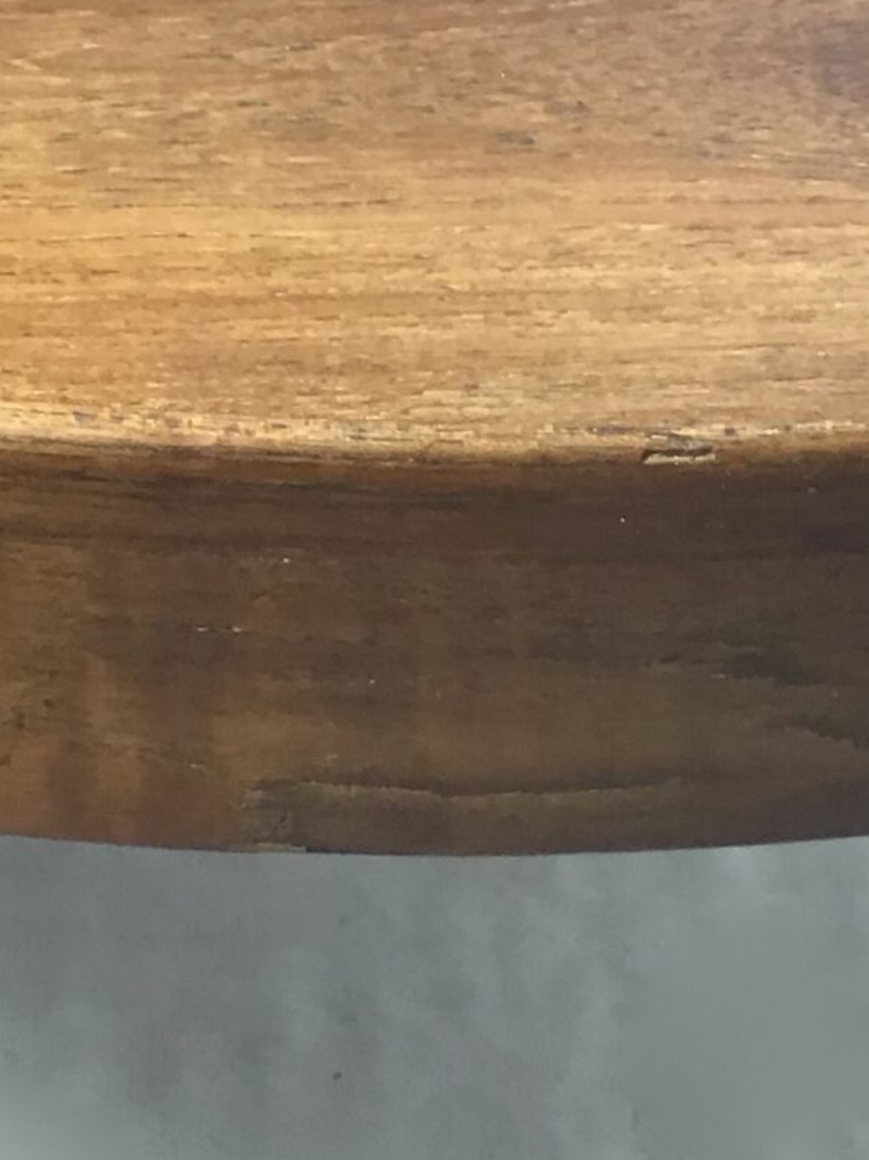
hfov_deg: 15.1
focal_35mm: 98
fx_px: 3282
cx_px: 402
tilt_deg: -36.9
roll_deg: -1.7
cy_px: 513
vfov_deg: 20.0
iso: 64
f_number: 2.4
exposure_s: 1/33
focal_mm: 3.3
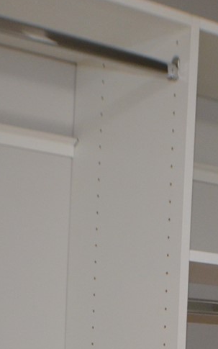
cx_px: 241
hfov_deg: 9.5
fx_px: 1303
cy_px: 455
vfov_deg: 14.6
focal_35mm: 137
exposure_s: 1/60
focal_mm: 20
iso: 720
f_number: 3.8
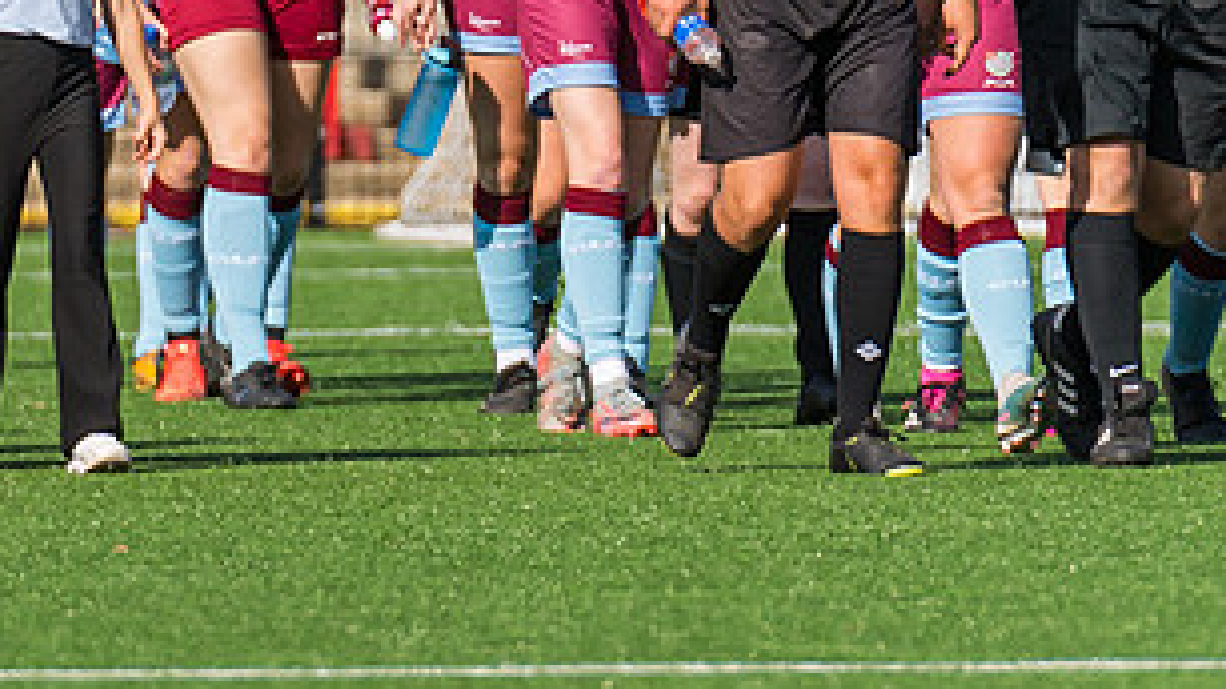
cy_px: 132
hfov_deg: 1.7
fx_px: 42514
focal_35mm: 1308
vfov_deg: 0.9
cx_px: 265
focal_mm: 300
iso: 200
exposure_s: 1/2000
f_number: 4
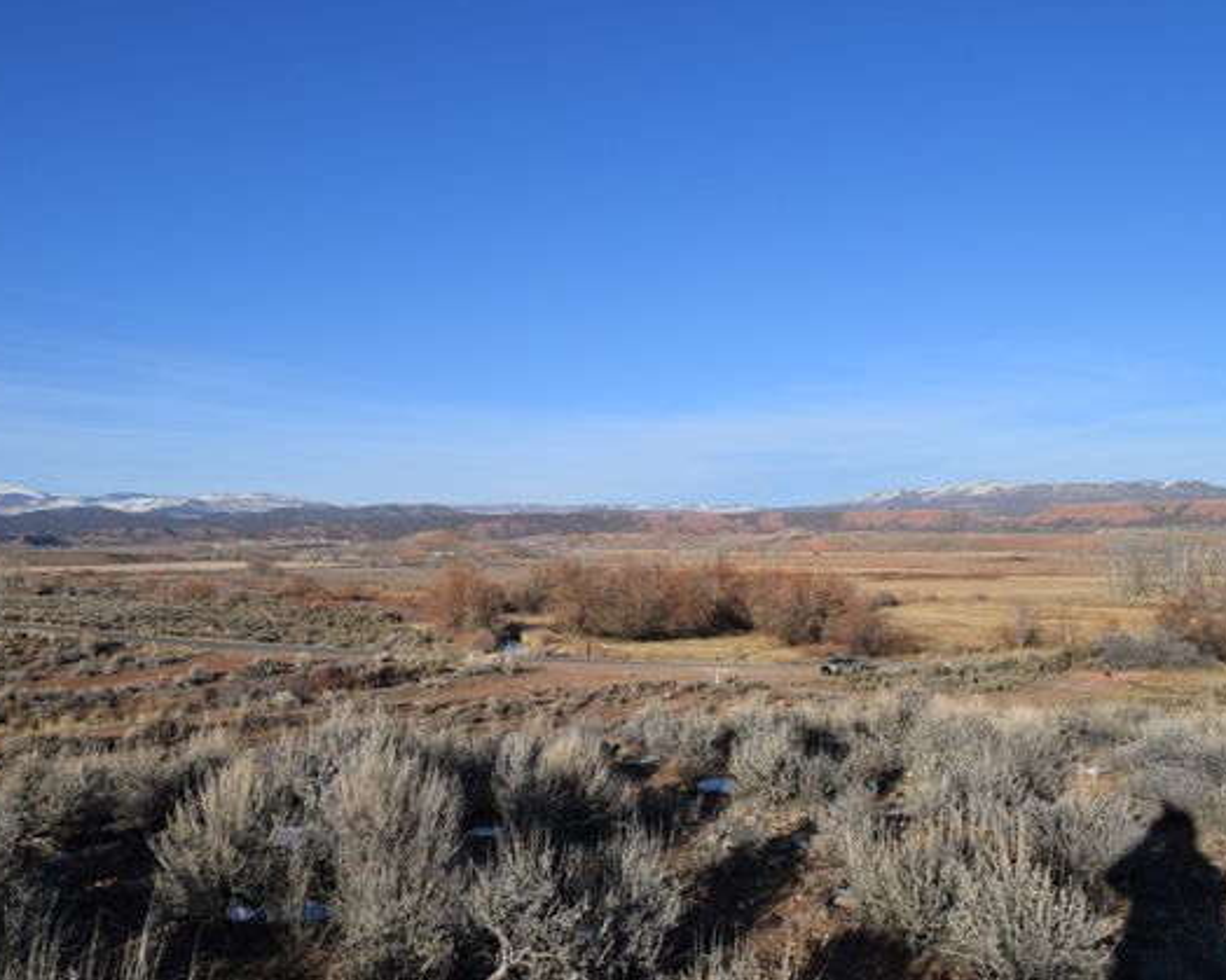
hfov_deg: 57.1
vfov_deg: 47.1
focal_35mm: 31
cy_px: 489
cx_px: 566
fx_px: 1125
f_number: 10
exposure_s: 1/400
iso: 200
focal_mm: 18
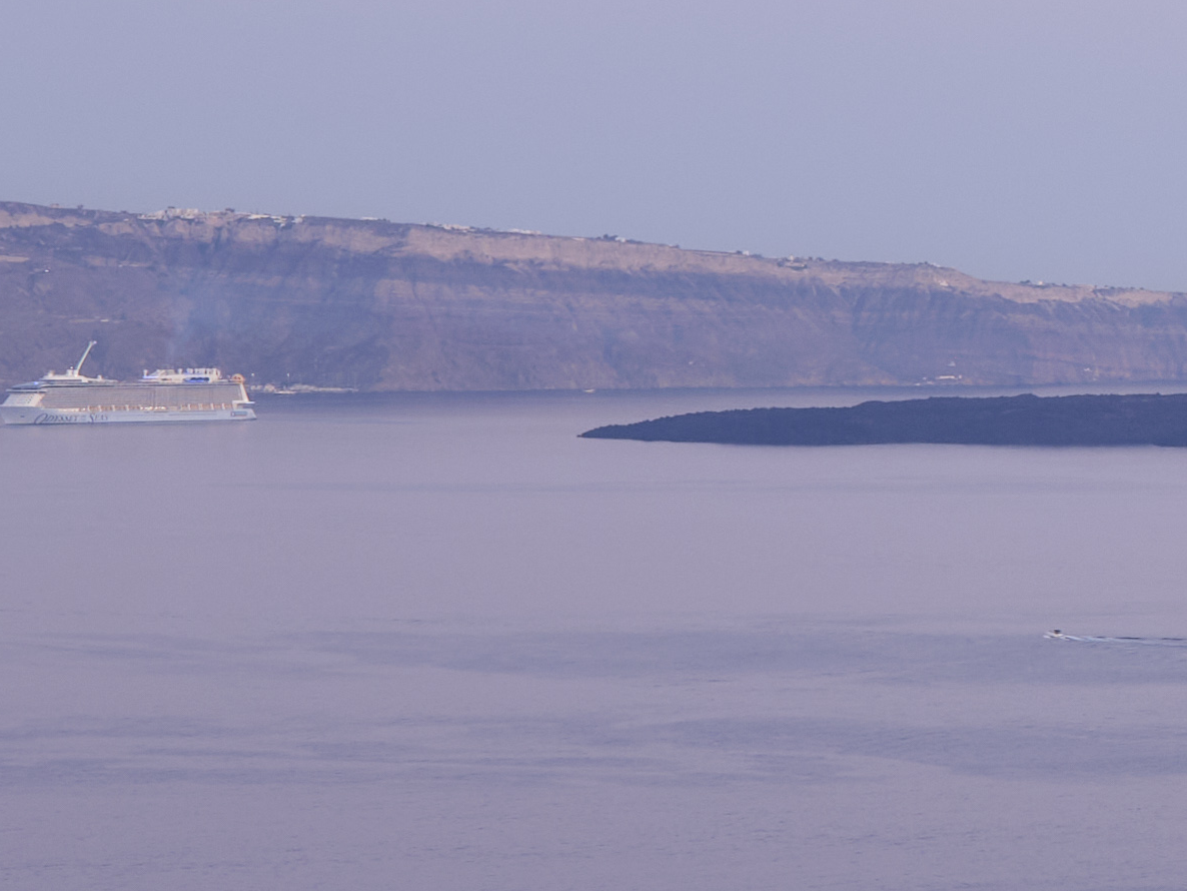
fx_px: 5728
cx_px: 3438
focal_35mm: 167
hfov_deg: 9.5
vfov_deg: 8.9
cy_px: 771
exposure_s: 1/2.5
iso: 200
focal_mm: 30
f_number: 11
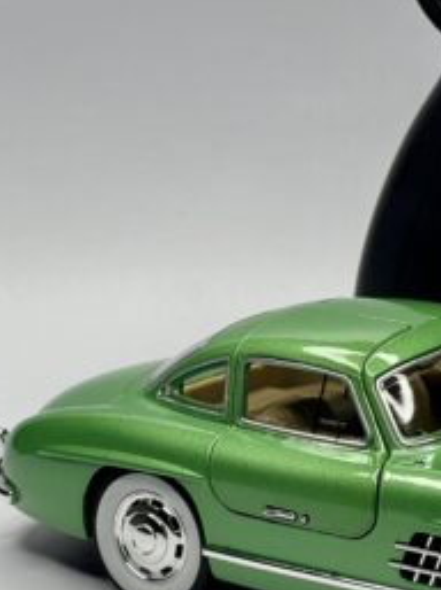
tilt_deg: -13.6
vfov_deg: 11.5
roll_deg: +0.4
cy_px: 318
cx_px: 466
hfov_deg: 8.6
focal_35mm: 172
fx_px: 2929
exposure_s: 1/110
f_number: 2.8
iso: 32
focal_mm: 9
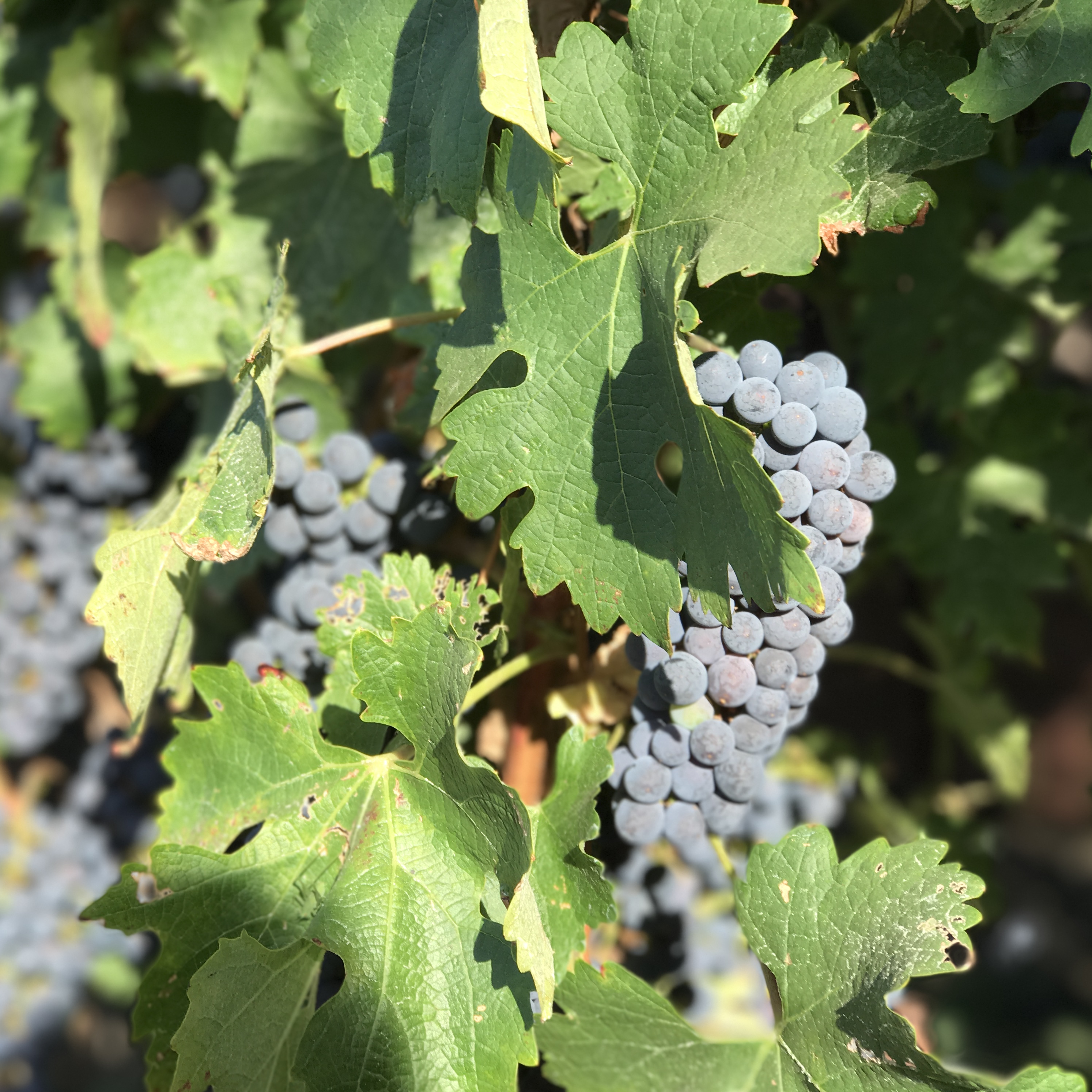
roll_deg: -0.1
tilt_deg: -1.1
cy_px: 547
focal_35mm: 68
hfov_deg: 25.3
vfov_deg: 25.4
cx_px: 438
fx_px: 2427
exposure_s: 1/235
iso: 20
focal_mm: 6.6
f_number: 2.8
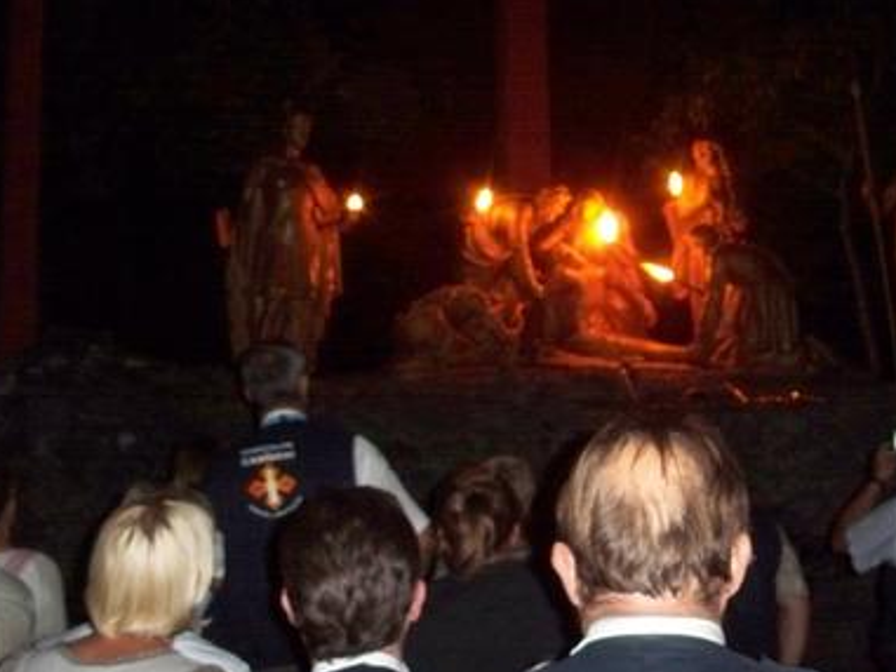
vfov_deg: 21.2
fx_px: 1761
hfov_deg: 28.4
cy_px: 72
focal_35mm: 68
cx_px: 564
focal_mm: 7.9
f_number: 3.4
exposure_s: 1/8
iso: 400
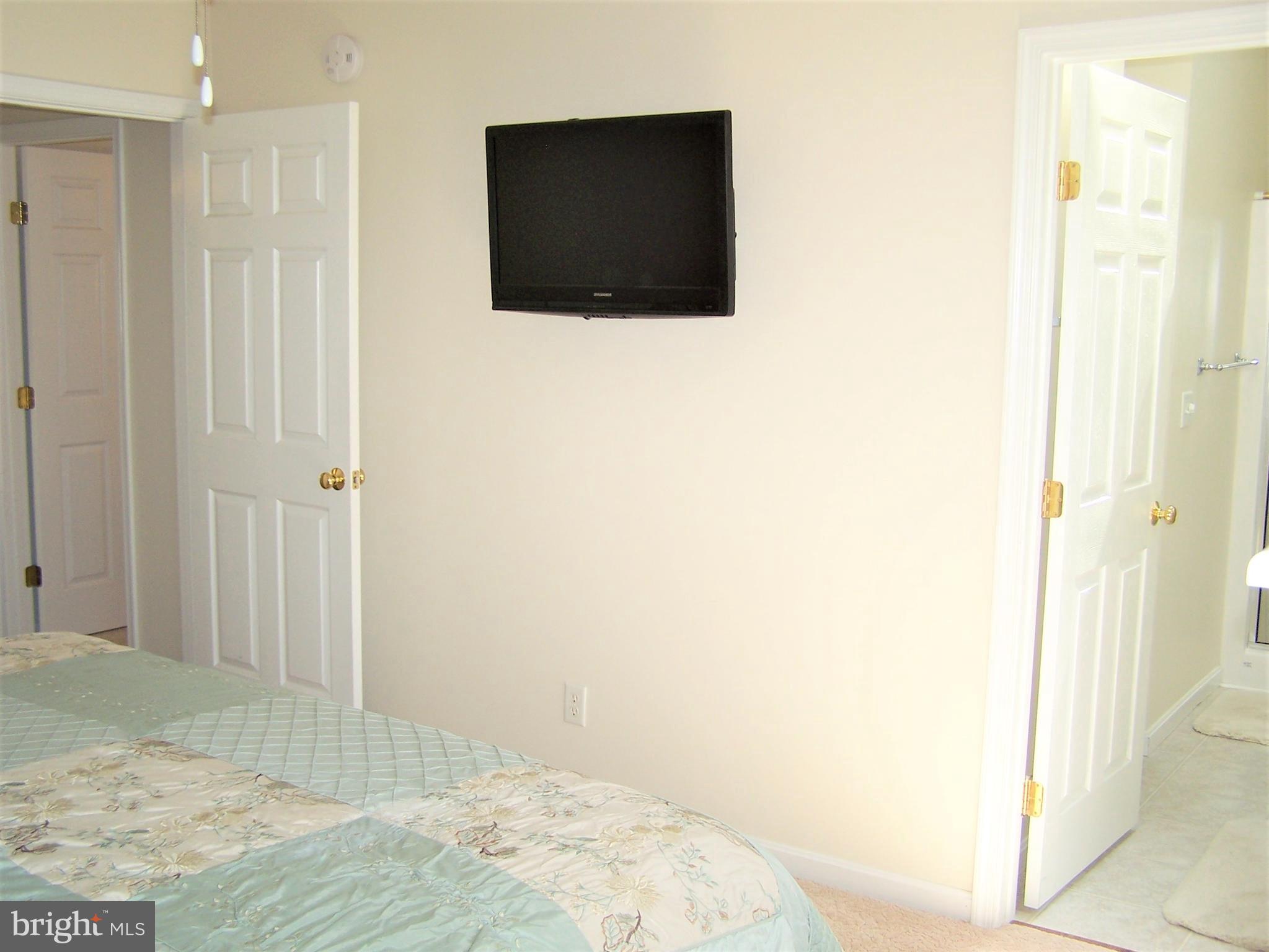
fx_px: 1393
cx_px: 634
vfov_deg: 37.7
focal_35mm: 38
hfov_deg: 49.0
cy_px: 476
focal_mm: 6.3
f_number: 2.8
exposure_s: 1/60
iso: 80
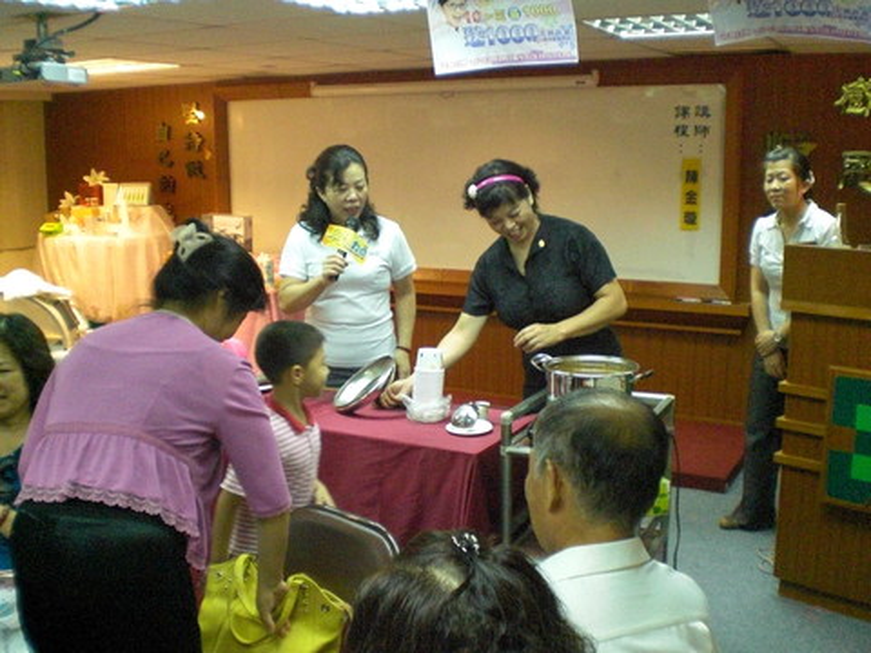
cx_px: 436
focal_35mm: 38
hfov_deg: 49.0
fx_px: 956
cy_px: 326
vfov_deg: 37.7
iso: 800
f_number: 3.1
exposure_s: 1/125
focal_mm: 6.3
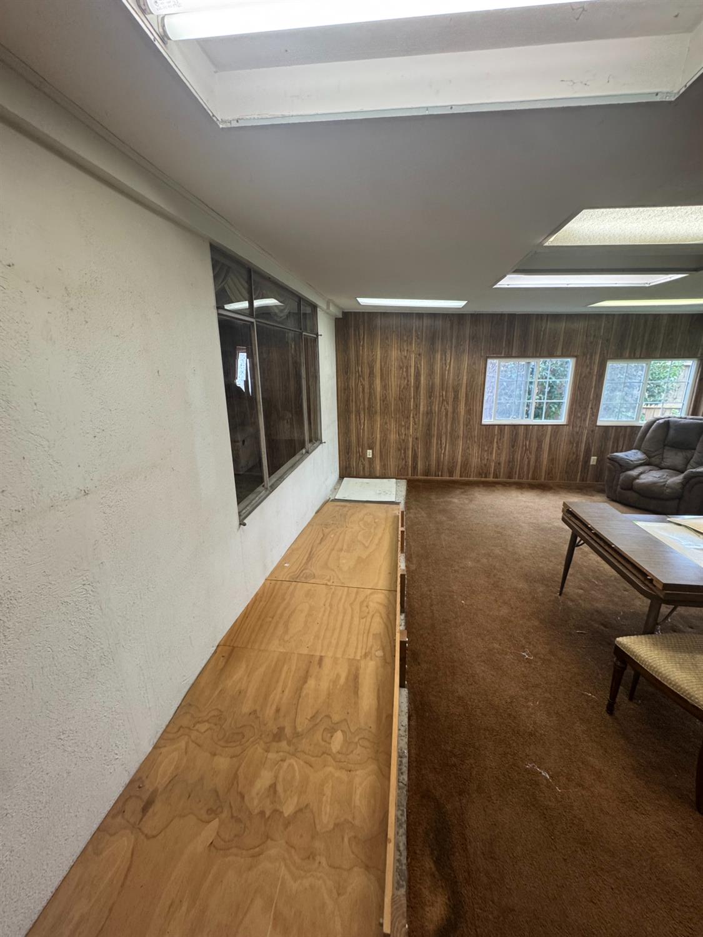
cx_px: 352
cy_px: 468
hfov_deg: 85.7
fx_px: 379
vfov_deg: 102.1
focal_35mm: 14
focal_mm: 2.22
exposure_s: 1/120
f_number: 2.2
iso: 200
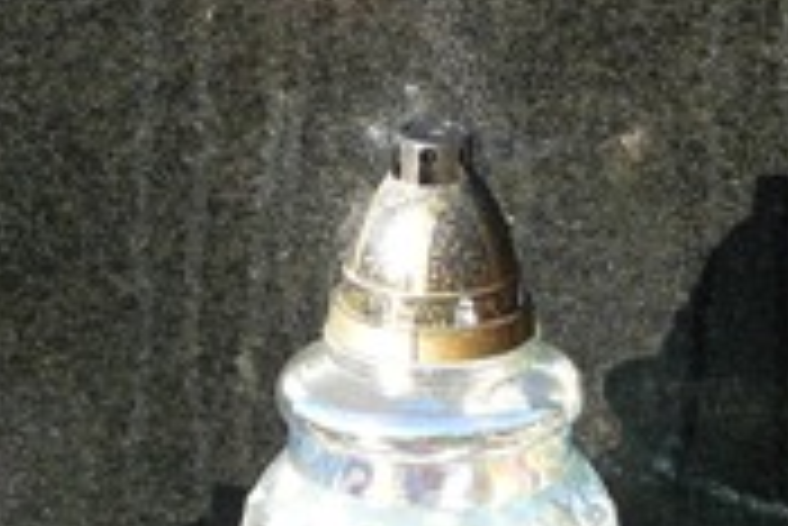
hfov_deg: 5.7
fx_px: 7908
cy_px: -247
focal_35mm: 361
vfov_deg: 3.8
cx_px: 419
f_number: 3.2
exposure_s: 1/125
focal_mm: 15.8
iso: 100
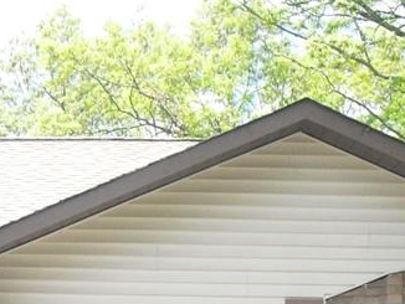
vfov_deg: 12.5
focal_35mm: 113
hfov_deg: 17.2
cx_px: 43
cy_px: 453
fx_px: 1323
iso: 400
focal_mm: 6.3
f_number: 7.8
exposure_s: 1/250
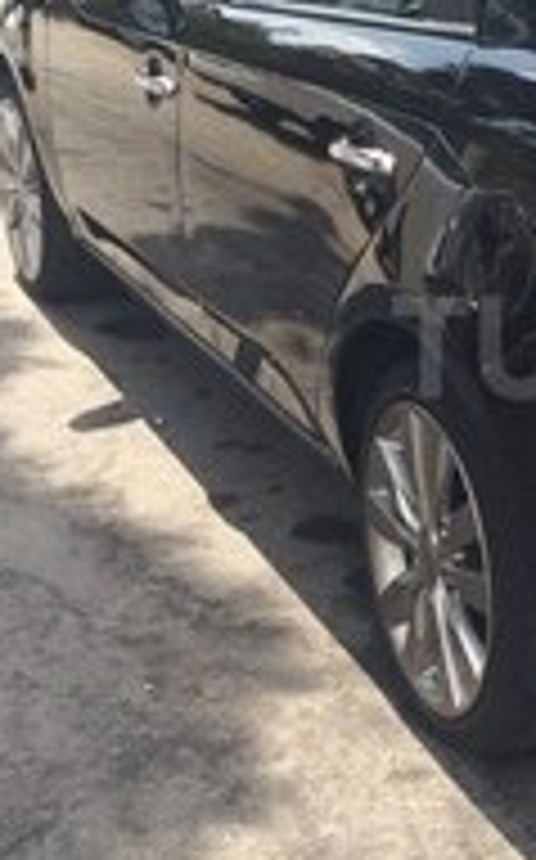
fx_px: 1874
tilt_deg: -17.4
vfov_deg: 25.8
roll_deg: +1.5
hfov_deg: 15.3
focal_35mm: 80
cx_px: 739
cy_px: 347
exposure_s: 1/820
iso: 32
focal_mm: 4.15
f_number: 2.2
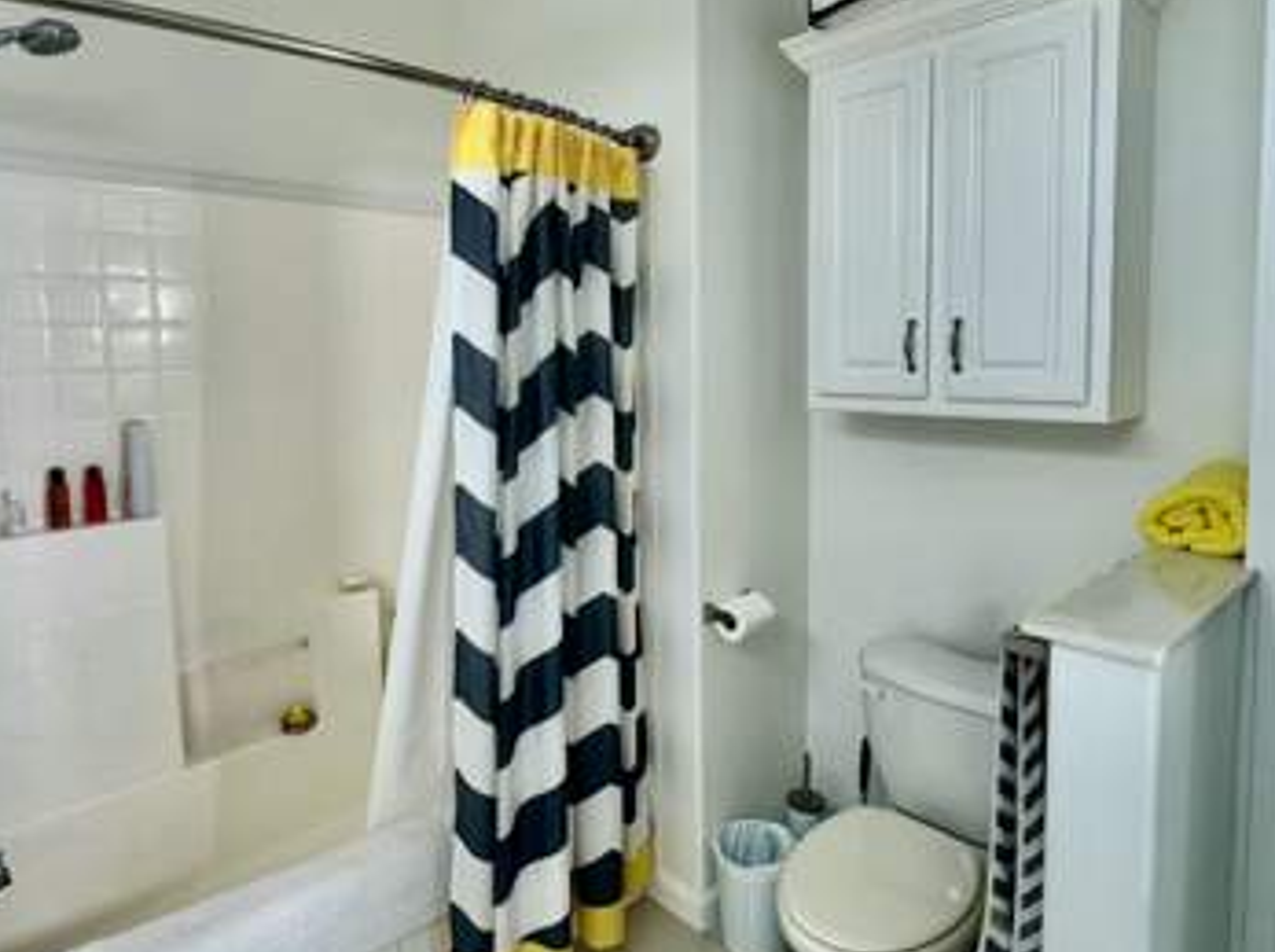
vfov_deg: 71.3
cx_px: 603
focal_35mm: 18
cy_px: 513
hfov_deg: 87.8
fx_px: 662
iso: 64
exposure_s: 1/120
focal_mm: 1.57
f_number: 1.8
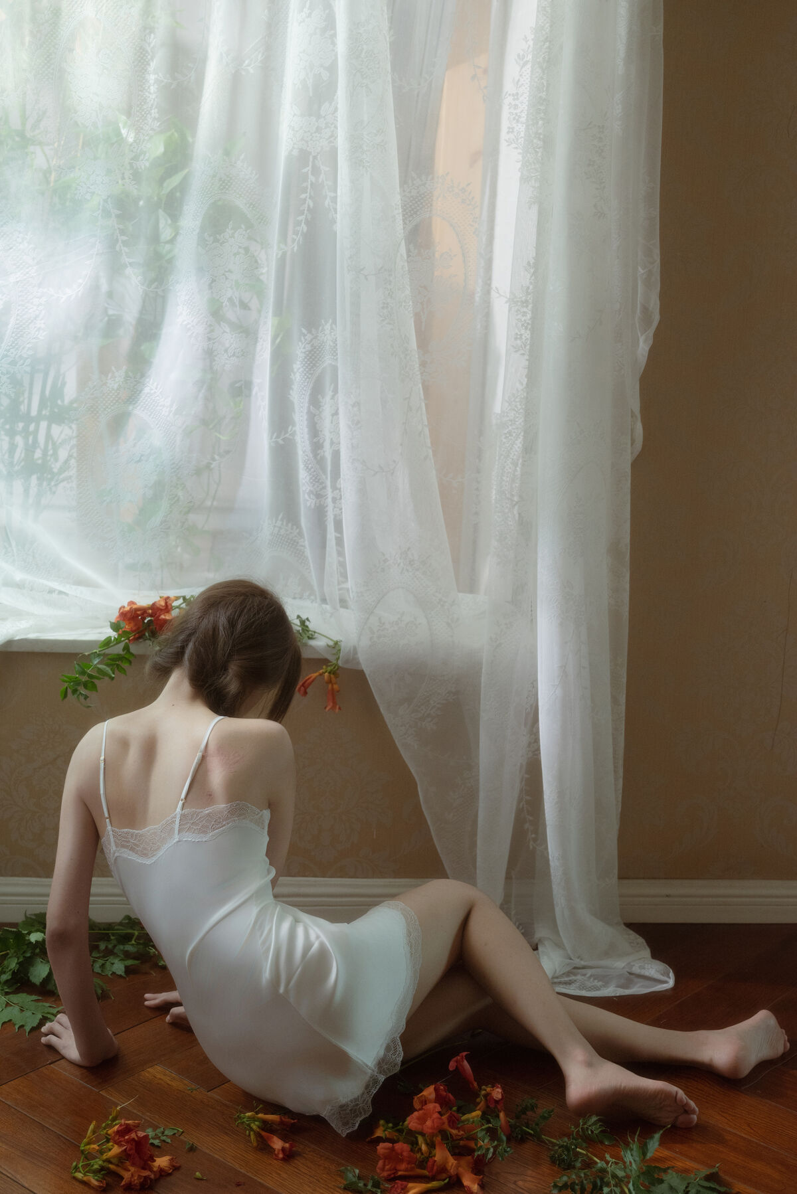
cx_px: 398
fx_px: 1725
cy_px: 597
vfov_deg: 38.2
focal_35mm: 52
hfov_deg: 26.0
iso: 1000
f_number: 4
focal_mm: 52
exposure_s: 1/100
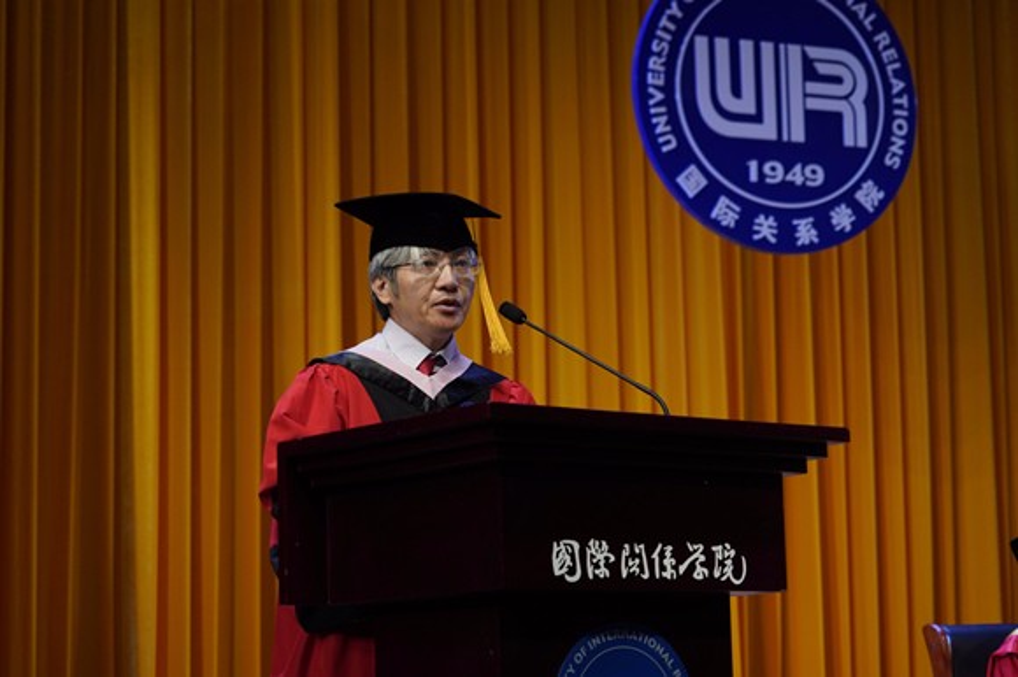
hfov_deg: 24.8
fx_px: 2317
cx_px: 509
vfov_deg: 16.6
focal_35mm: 82
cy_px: 338
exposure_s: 1/125
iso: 250
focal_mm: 82
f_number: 5.6
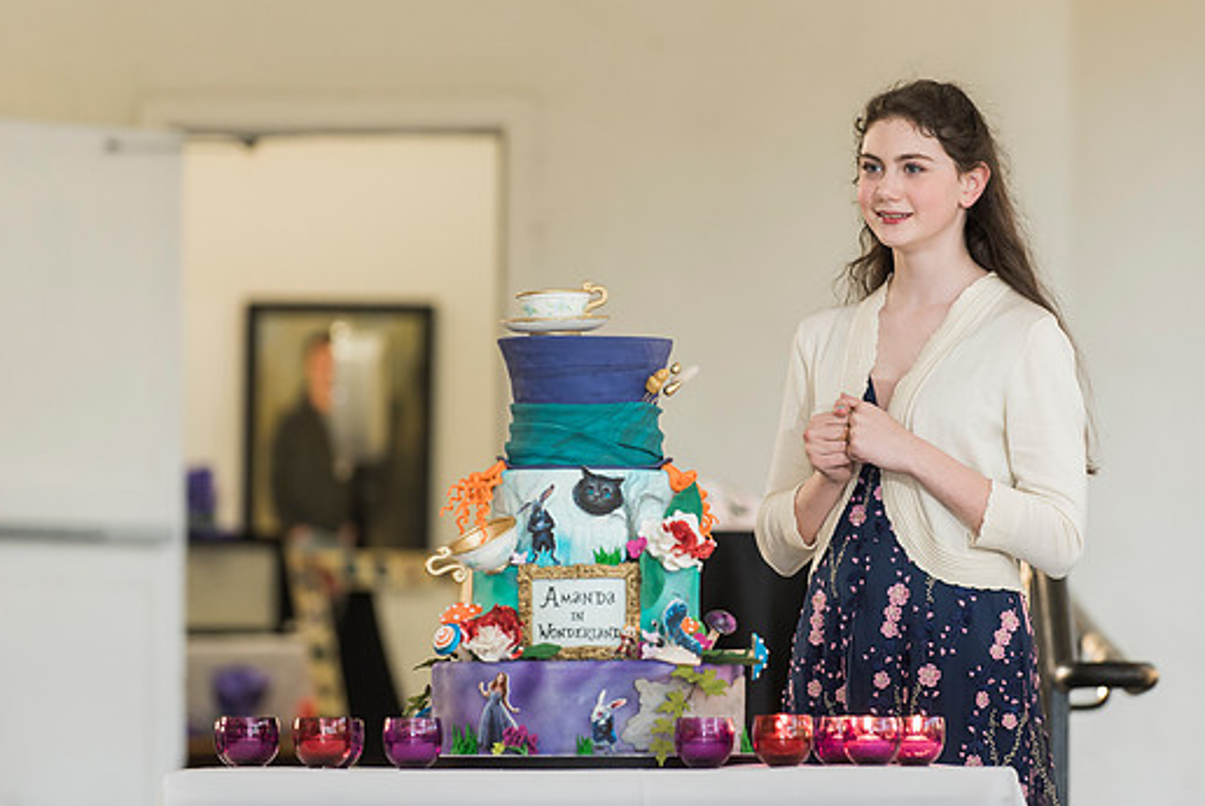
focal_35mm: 216
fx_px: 7236
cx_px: 735
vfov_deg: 6.4
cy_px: 319
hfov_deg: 9.5
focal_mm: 175
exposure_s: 1/160
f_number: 4
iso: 1000
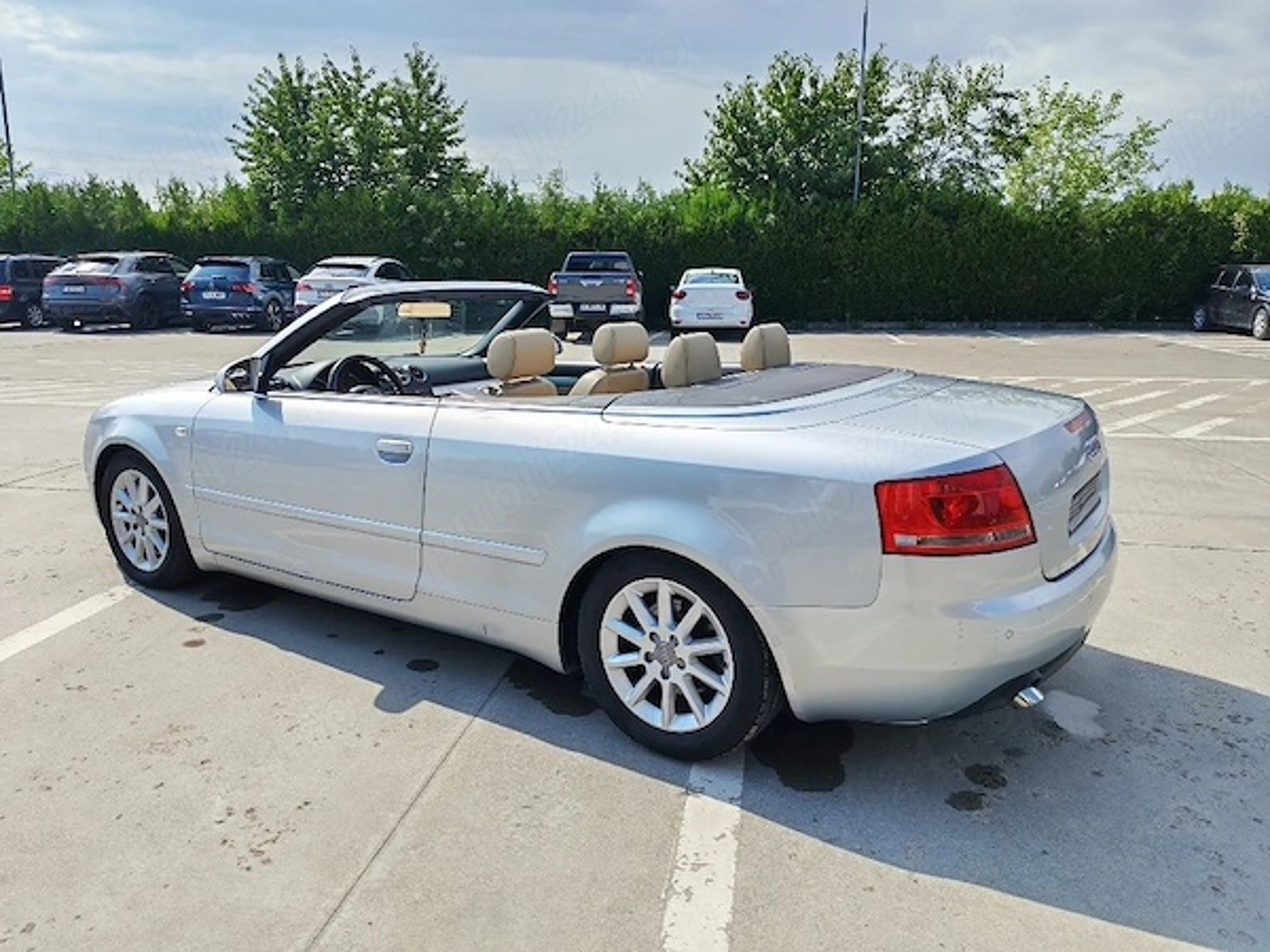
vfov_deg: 51.4
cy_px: 476
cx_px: 635
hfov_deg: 65.3
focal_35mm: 27
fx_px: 991
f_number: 1.9
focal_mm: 6.12
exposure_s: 1/1429
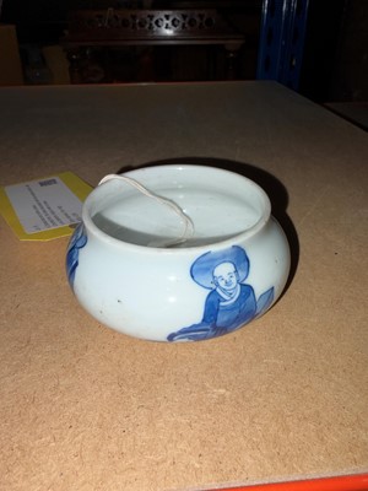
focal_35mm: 26
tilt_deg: -28.7
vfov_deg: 67.3
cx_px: 184
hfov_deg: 53.1
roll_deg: +0.8
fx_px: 369
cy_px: 246
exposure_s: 1/100
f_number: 2.2
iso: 12
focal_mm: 2.22
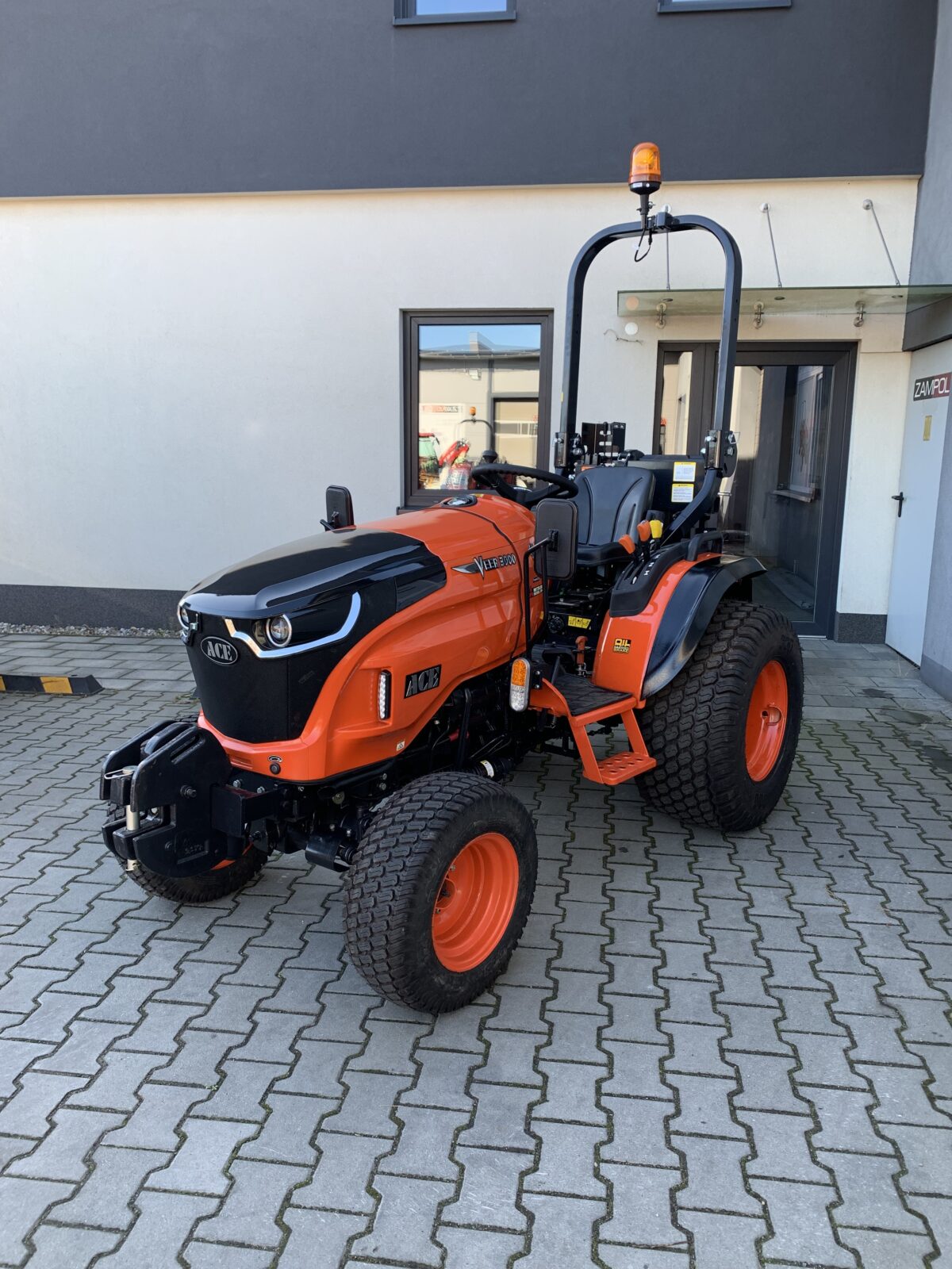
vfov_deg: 67.3
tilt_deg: -10.1
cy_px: 634
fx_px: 953
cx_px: 476
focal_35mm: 26
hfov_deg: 53.1
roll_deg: +0.3
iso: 25
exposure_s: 1/143
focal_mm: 4.25
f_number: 1.8
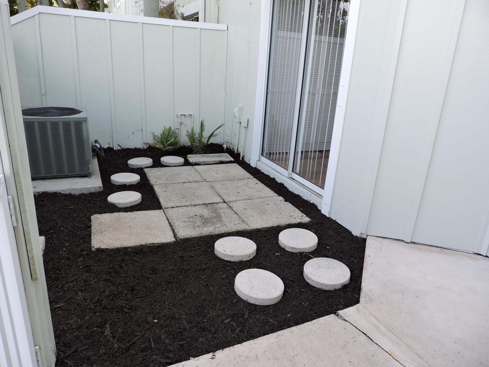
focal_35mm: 24
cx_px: 244
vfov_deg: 56.8
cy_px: 184
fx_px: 339
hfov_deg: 71.6
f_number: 3
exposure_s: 1/250
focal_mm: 4.3
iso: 100
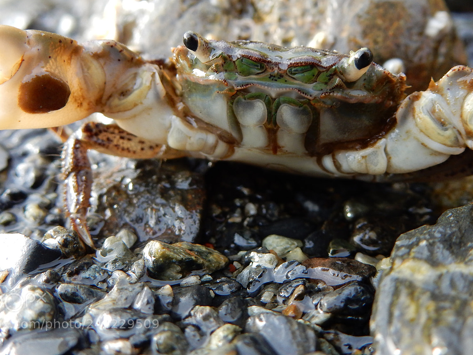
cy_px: 110
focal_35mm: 50
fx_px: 683
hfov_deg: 38.1
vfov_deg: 28.9
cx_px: 273
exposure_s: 1/40
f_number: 4
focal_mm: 6.4
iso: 125
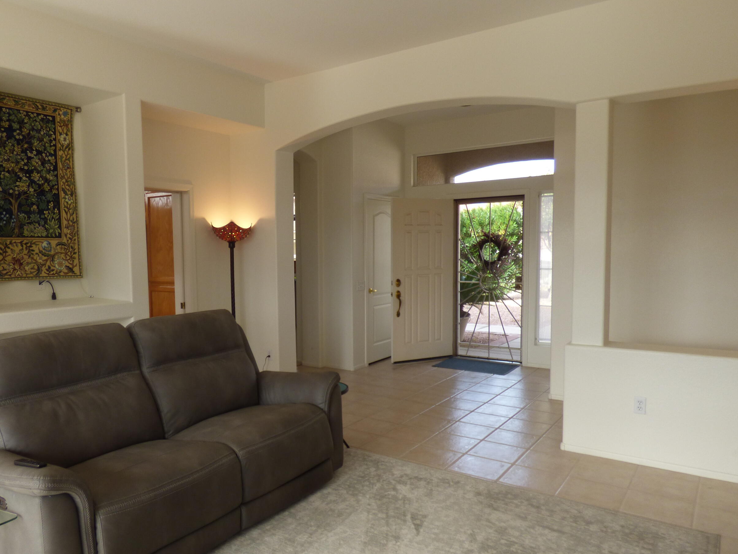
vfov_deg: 54.8
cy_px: 293
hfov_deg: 68.8
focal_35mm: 25
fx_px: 533
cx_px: 298
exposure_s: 1/125
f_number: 2.8
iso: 100
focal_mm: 3.58
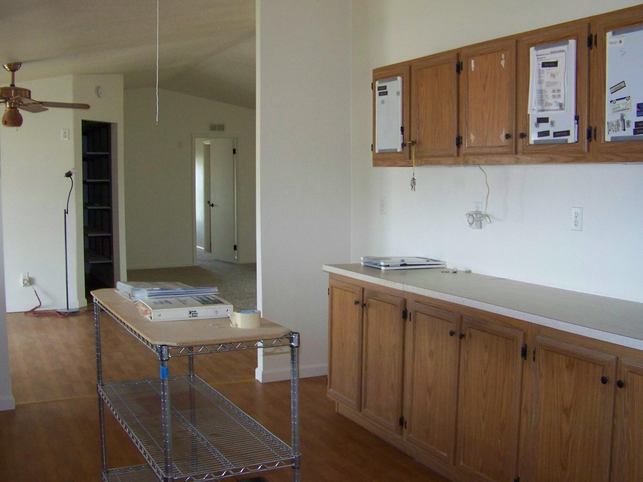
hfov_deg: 46.8
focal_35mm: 40
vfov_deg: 36.0
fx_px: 743
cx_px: 319
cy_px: 229
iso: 200
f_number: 2.8
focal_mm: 5.85
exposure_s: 1/30
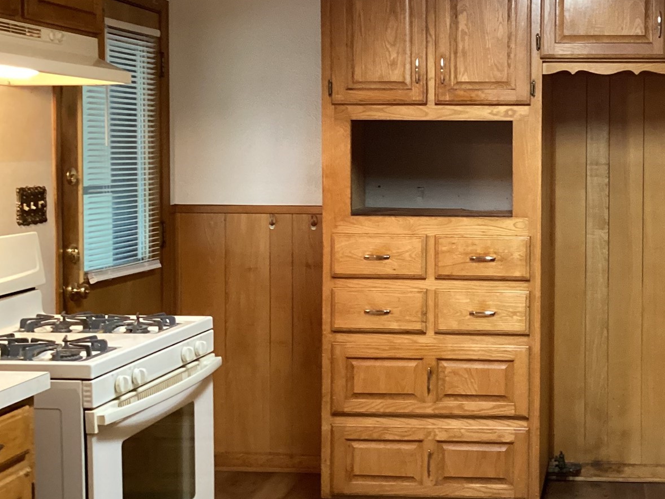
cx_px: 560
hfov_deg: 34.1
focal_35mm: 54
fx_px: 1037
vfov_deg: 27.0
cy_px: 192
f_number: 2.4
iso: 400
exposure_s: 1/30
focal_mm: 3.3
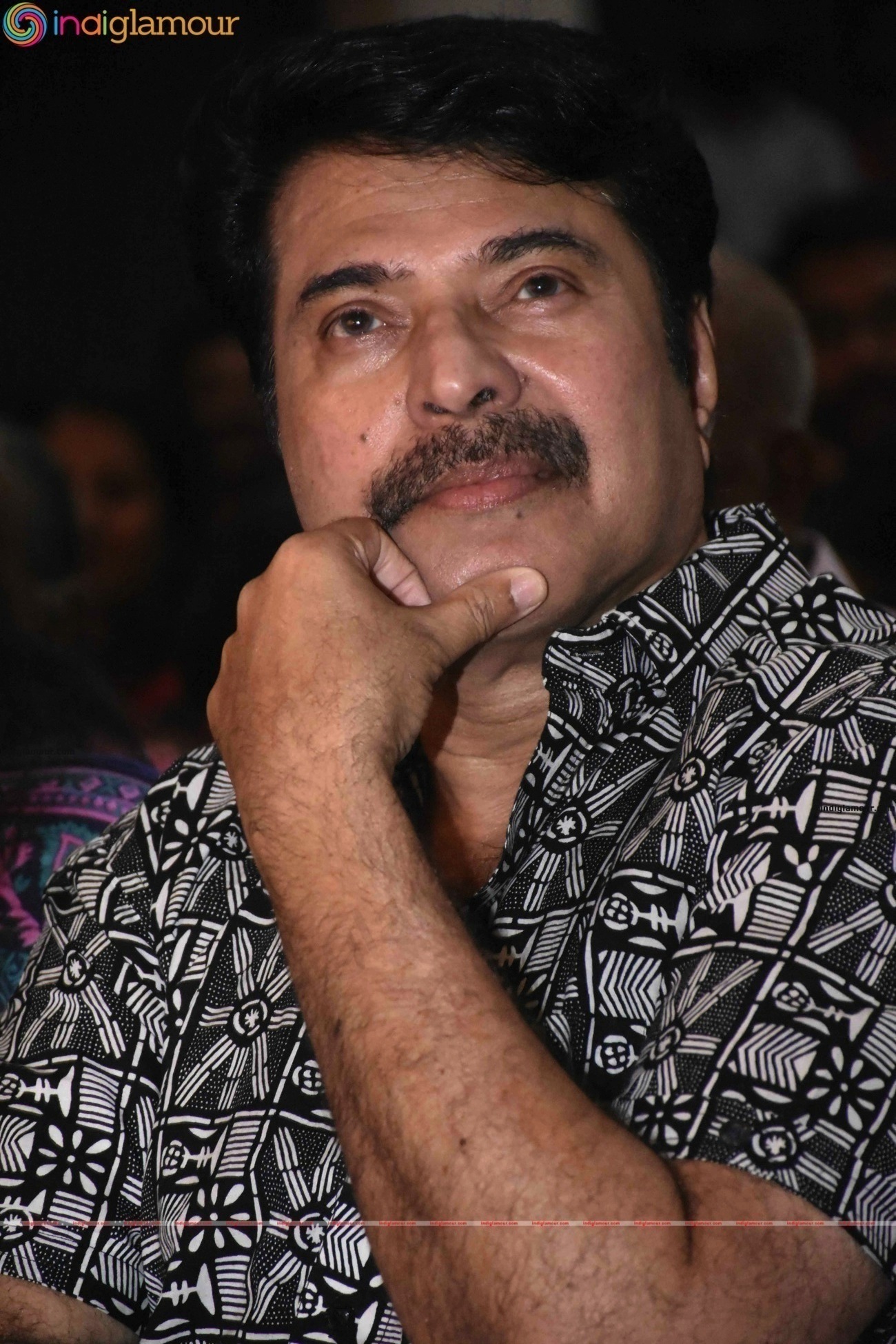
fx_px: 7839
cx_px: 448
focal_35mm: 210
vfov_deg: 9.8
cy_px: 672
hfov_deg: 6.5
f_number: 5.6
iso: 10000
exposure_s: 1/100
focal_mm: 140
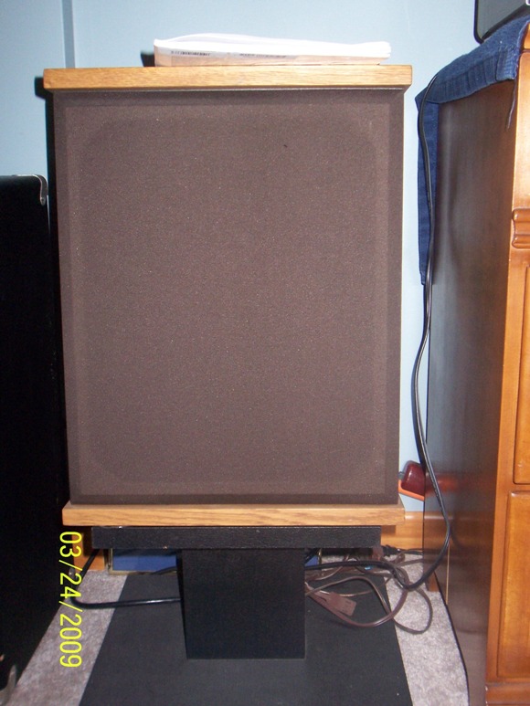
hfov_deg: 36.8
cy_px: 353
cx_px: 265
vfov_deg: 47.9
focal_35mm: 39
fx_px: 796
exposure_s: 1/60
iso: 200
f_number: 3.9
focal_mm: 6.4
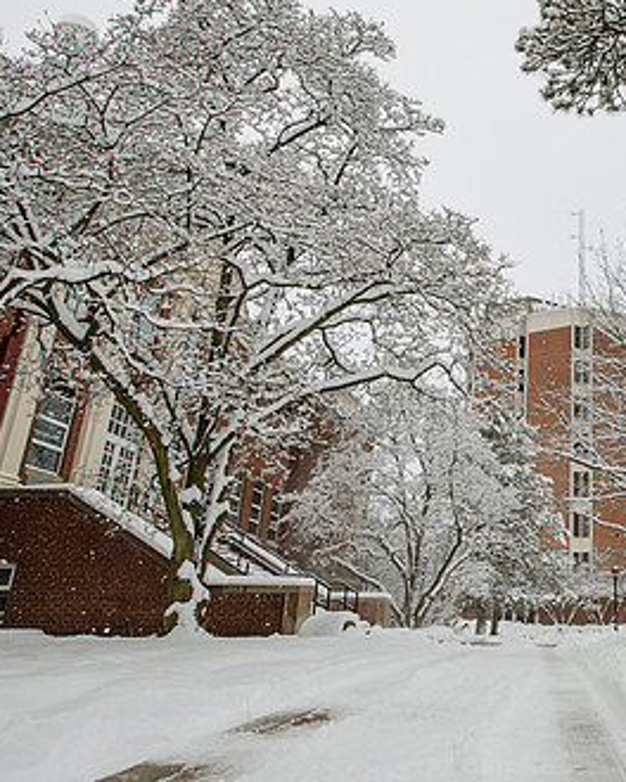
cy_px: 331
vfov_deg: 54.0
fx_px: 764
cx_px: 595
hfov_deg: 40.2
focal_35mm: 33
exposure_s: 1/320
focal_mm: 20
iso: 200
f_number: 4.5
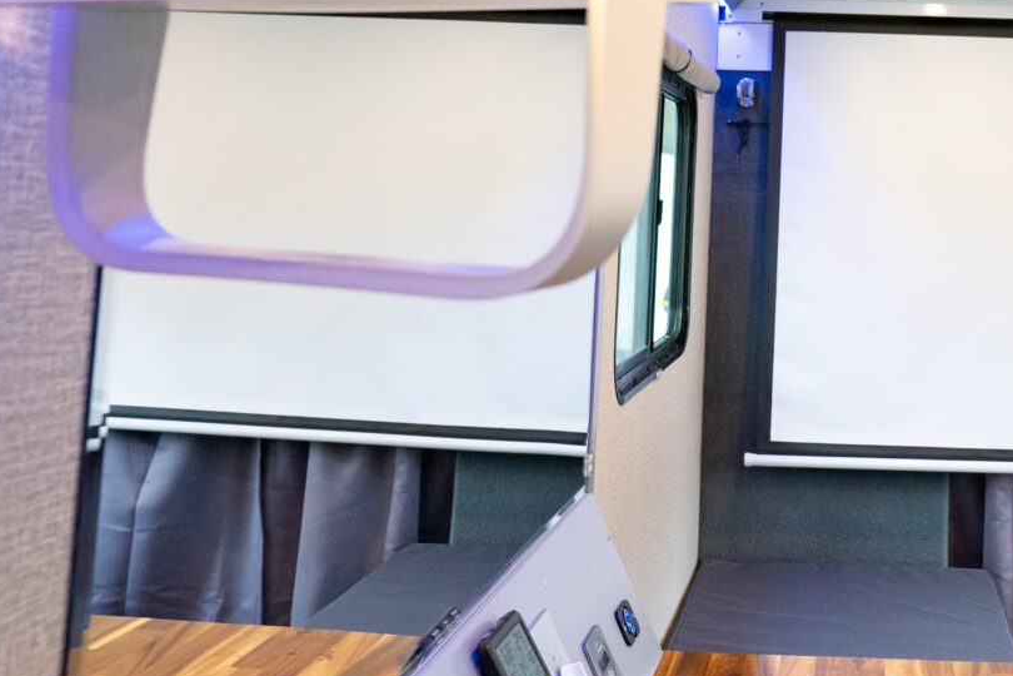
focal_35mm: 43
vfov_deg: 29.7
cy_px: 46
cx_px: 867
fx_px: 1210
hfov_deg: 42.5
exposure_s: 1/80
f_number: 5
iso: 1600
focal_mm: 17
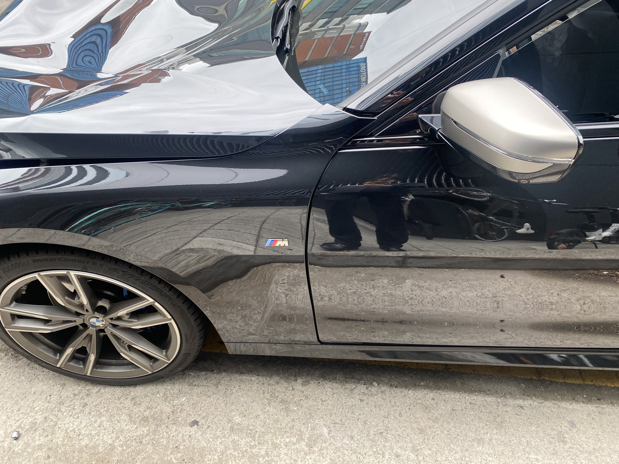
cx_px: 310
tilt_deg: -37.5
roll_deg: +6.8
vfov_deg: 53.1
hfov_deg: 67.3
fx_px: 465
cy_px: 232
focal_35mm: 26
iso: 80
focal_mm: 4.25
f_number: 1.8
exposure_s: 1/121
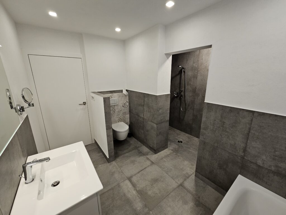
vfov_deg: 89.9
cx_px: 143
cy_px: 108
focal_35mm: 13
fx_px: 107
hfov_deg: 106.2
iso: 125
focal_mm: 2.2
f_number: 2.2
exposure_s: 1/52.8
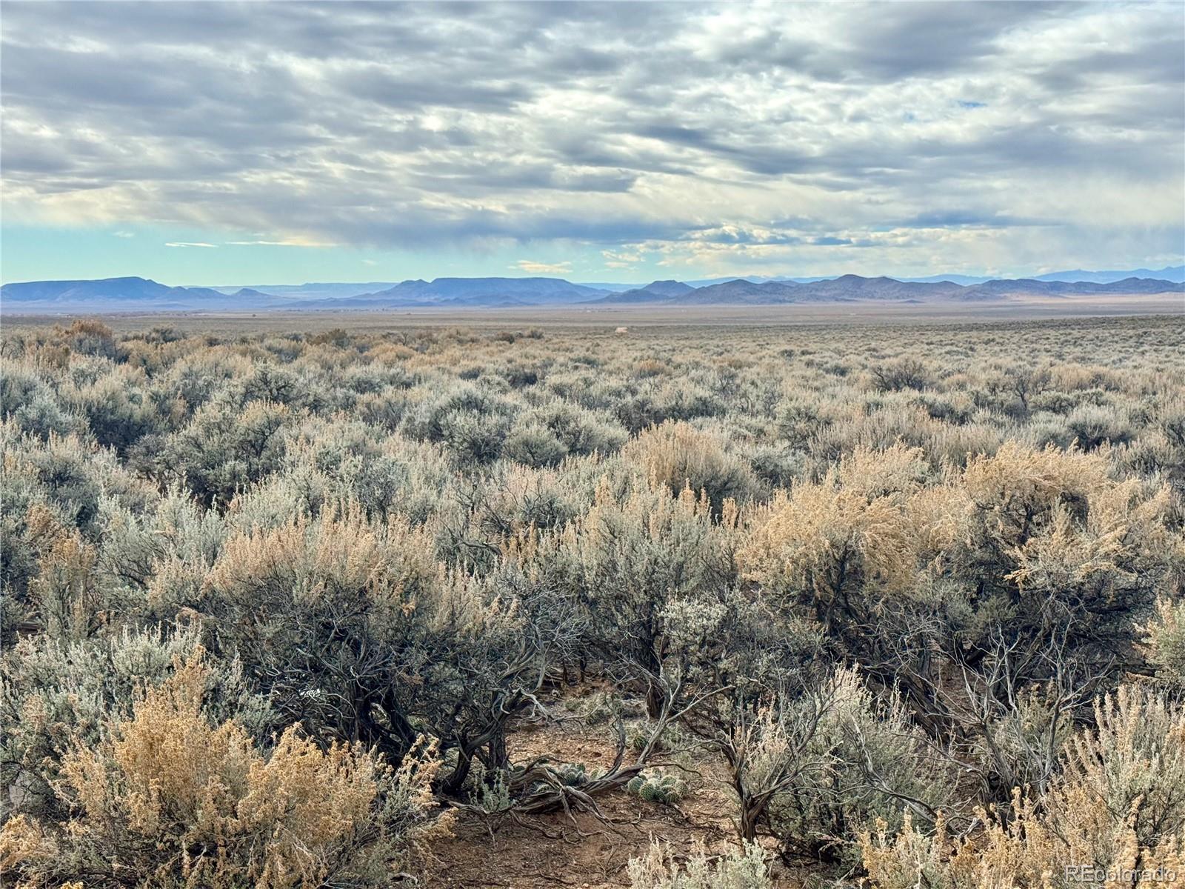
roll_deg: +0.5
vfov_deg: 30.3
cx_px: 592
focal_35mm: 48
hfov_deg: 39.7
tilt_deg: -6.4
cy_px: 444
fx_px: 1643
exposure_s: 1/3610
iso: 64
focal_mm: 6.76
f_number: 1.78
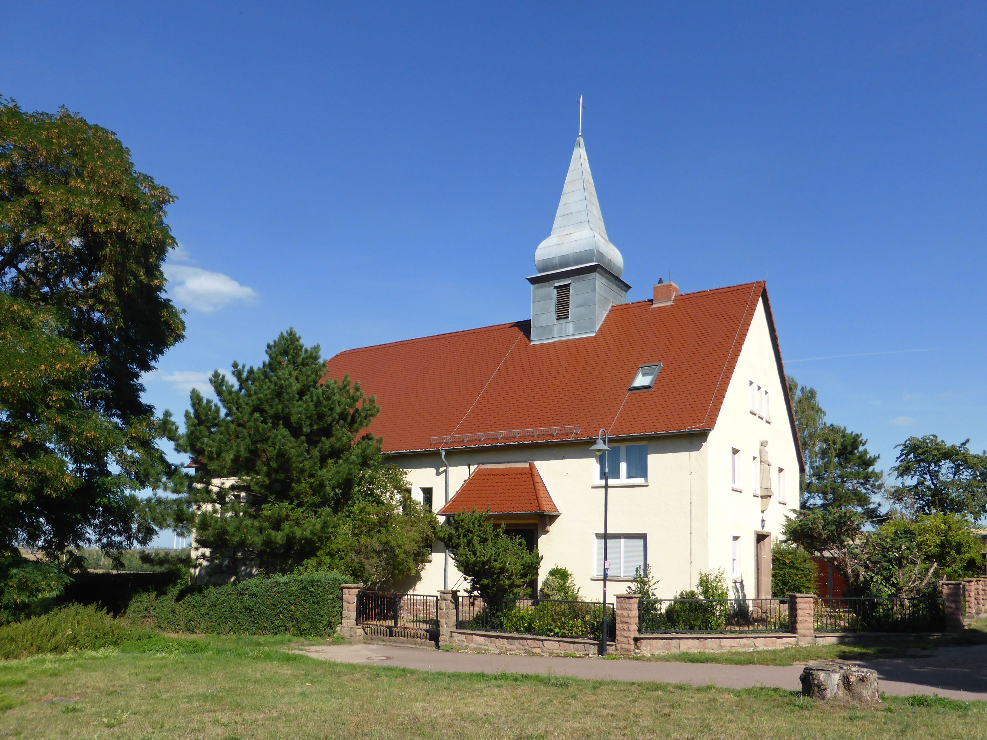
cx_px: 494
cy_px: 370
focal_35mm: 25
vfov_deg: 54.9
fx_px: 713
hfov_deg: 69.4
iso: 100
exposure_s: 1/1300
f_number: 3.3
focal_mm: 4.3
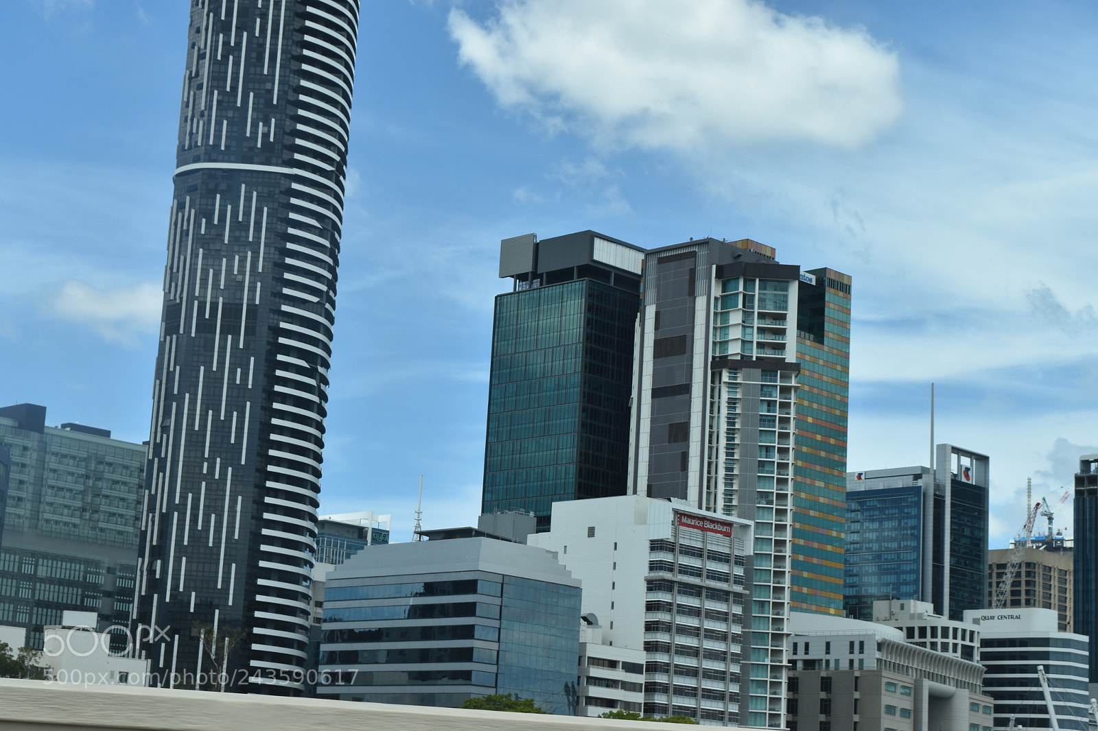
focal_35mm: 69
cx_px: 549
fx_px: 2104
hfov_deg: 29.2
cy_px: 366
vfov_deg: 19.7
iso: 200
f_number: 10
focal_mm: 46
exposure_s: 1/400
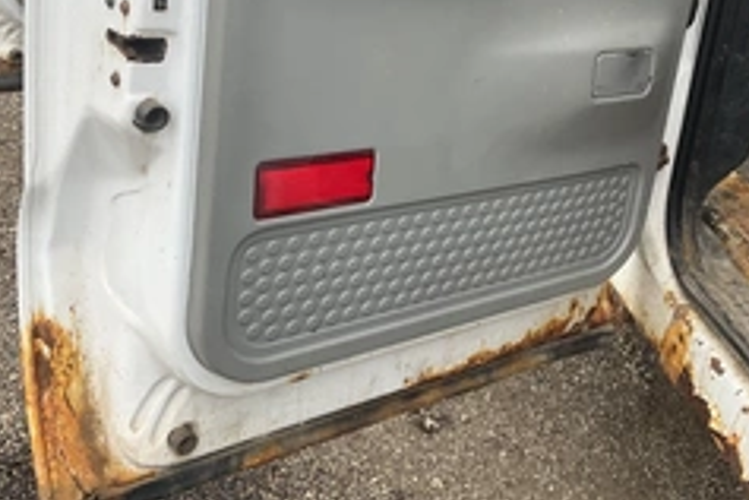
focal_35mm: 51
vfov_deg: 26.0
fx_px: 1061
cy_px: 101
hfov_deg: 38.8
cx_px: 436
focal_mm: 3
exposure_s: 1/122
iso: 25
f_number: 1.8
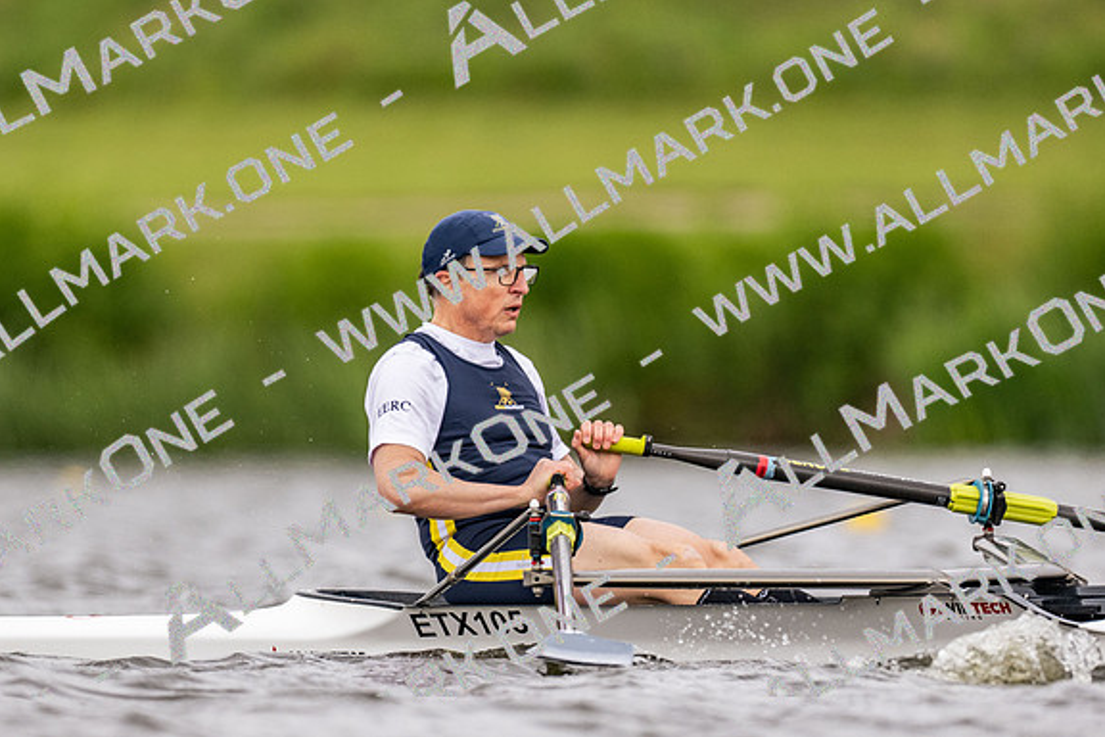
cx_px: 552
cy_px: 368
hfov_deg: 2.3
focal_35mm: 906
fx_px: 27807
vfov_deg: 1.5
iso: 800
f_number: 4
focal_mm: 600
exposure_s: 1/2500
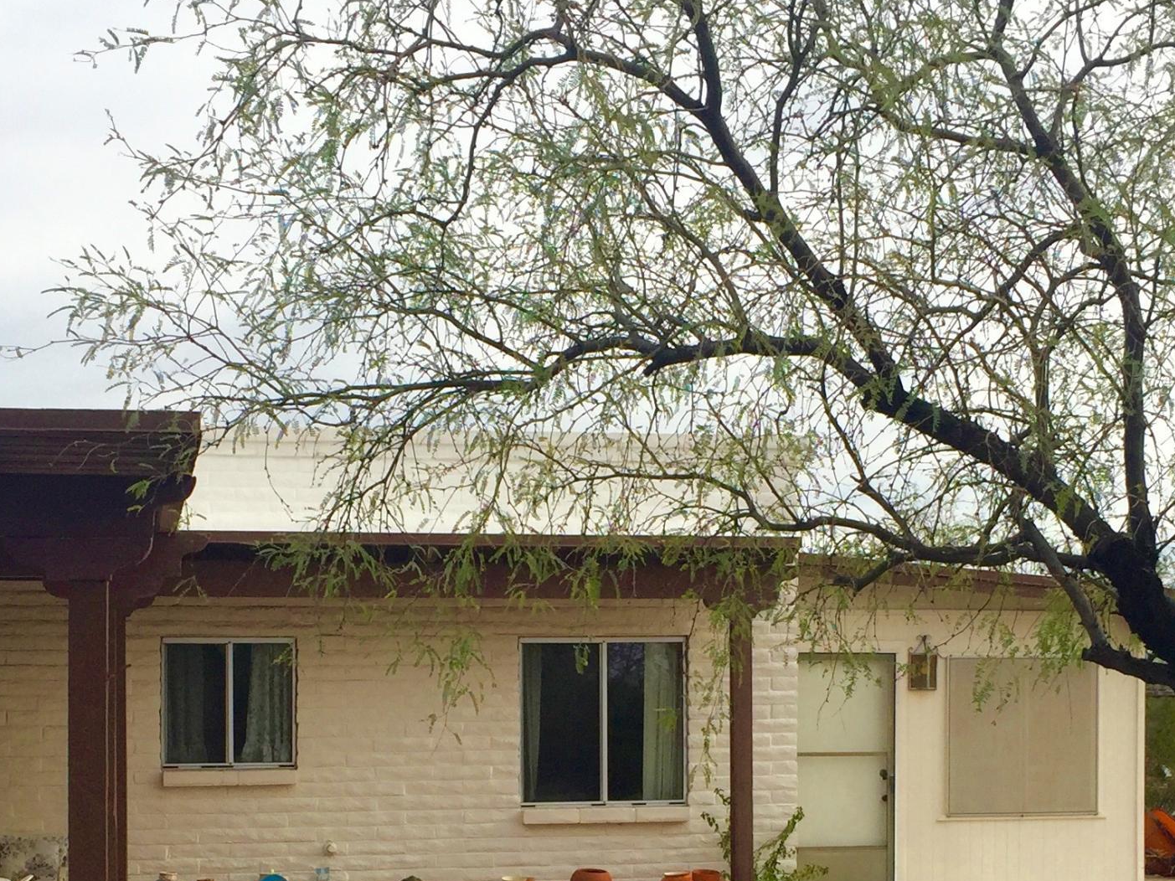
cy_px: 776
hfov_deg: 31.2
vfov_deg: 23.1
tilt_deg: -1.4
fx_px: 2104
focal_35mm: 62
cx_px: 579
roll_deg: -0.3
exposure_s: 1/1799
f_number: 2.2
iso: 32
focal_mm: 4.15
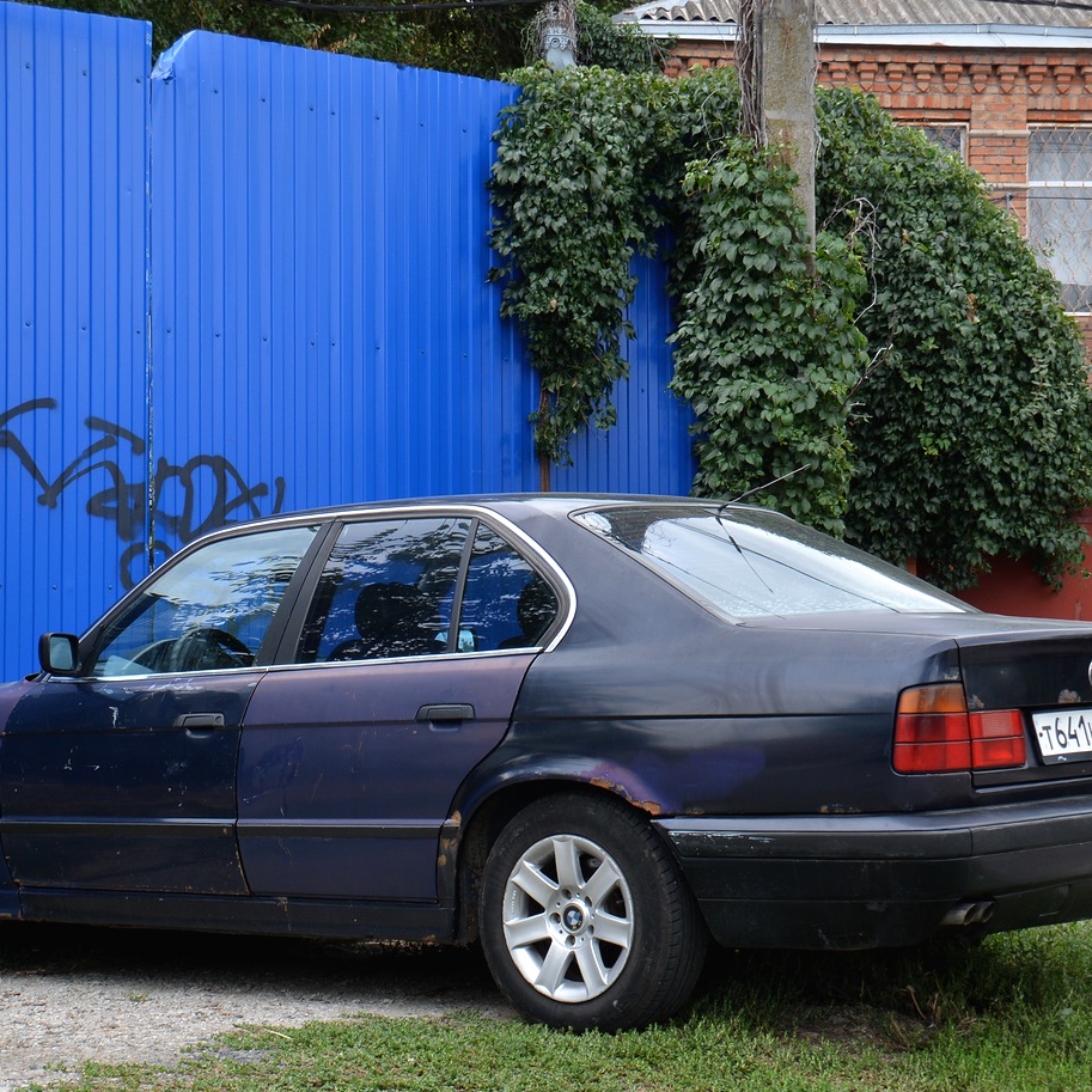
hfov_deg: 25.7
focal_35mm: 67
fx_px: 2391
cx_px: 483
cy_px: 574
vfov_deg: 25.7
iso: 200
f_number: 5.6
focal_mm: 32
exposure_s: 1/125
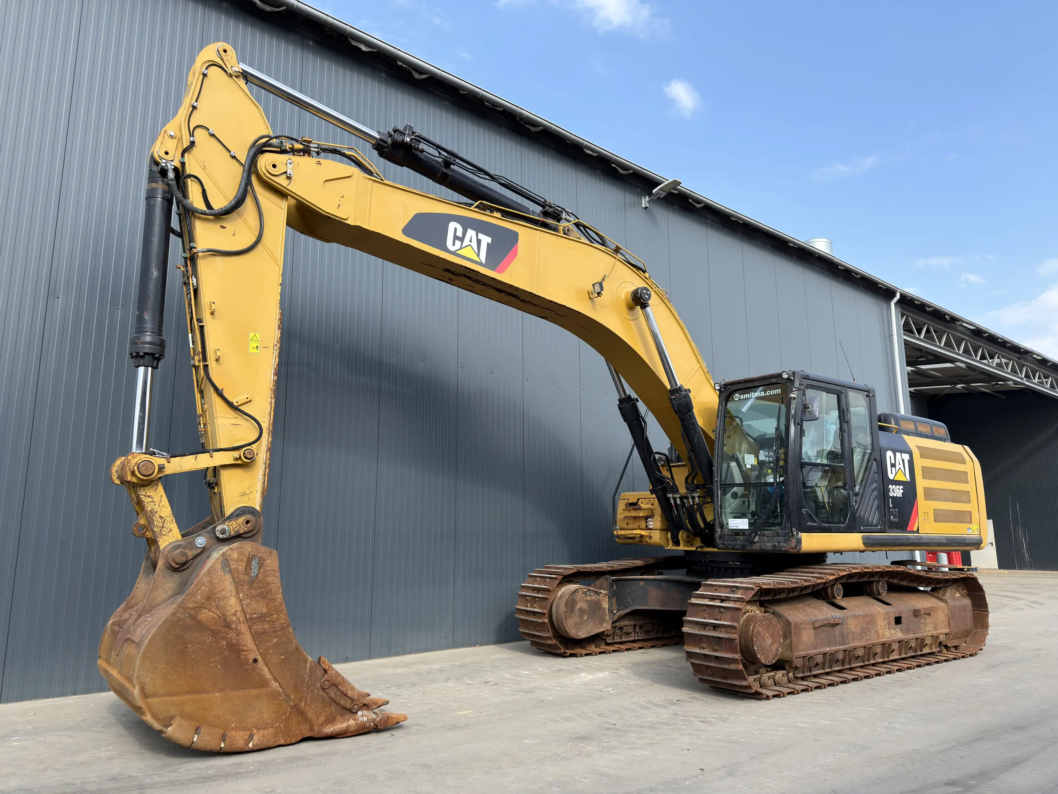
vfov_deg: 56.8
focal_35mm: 24
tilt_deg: +11.9
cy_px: 397
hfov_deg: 71.6
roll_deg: +0.6
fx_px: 734
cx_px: 529
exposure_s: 1/1562
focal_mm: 6.76
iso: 64
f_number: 1.78
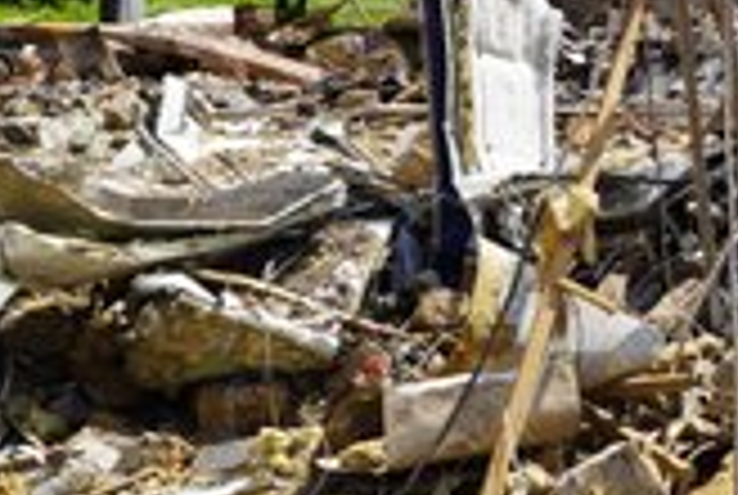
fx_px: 1499
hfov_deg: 25.1
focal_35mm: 73
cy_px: -25
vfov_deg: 18.2
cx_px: 868
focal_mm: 20
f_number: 5
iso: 100
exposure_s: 1/500
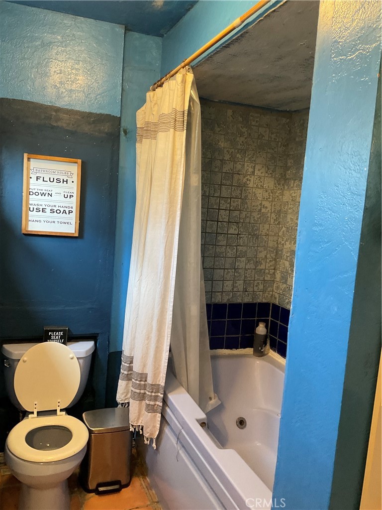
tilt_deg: -6.1
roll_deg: -4.8
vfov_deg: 61.7
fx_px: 427
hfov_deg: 48.2
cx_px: 191
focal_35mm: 29
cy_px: 255
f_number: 1.8
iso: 160
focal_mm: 3
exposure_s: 1/60
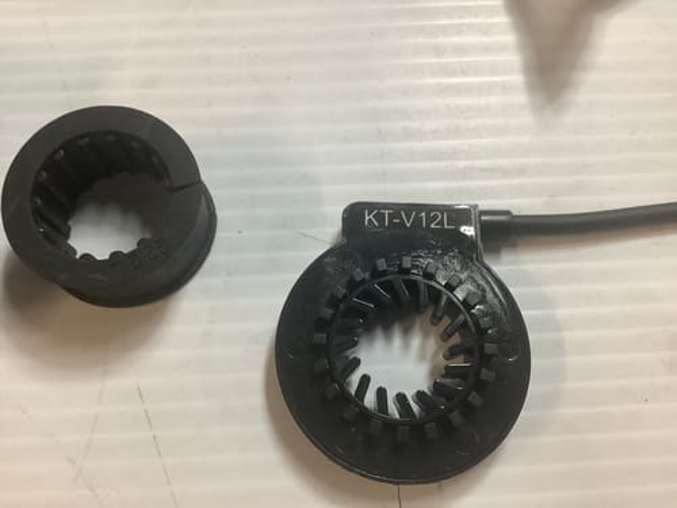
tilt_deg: -70.0
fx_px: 606
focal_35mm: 31
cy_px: 254
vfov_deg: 45.4
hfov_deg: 58.4
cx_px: 338
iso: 100
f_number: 2.4
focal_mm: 3.3
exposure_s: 1/50
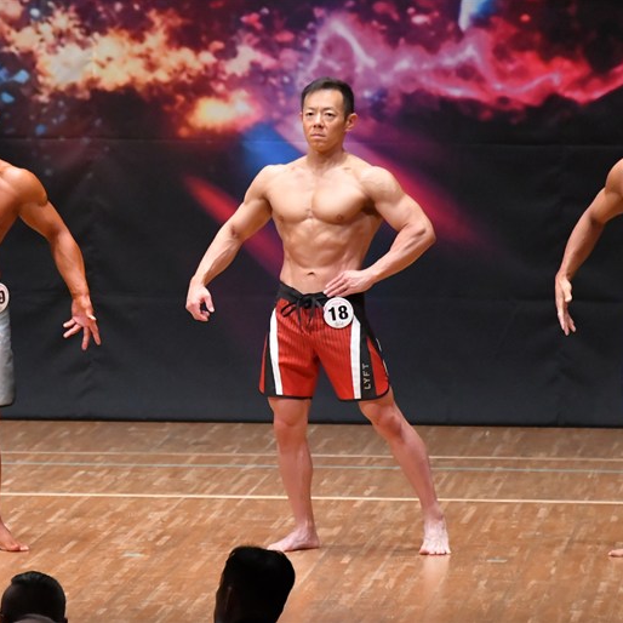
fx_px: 7045
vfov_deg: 5.1
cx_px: 172
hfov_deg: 5.1
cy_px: 312
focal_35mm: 346
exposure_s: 1/400
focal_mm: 180
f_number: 5.6
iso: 8000
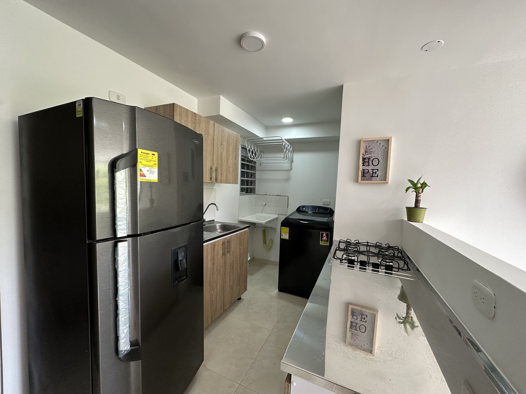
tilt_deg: -3.7
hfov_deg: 102.1
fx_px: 213
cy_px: 197
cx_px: 263
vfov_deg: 85.7
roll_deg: -2.2
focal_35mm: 14
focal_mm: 2.22
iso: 125
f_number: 2.2
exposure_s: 1/99
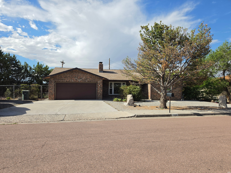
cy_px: 86
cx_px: 116
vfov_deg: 58.9
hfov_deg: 73.9
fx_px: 153
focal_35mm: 23
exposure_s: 1/7329
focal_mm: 6.5
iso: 64
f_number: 1.4
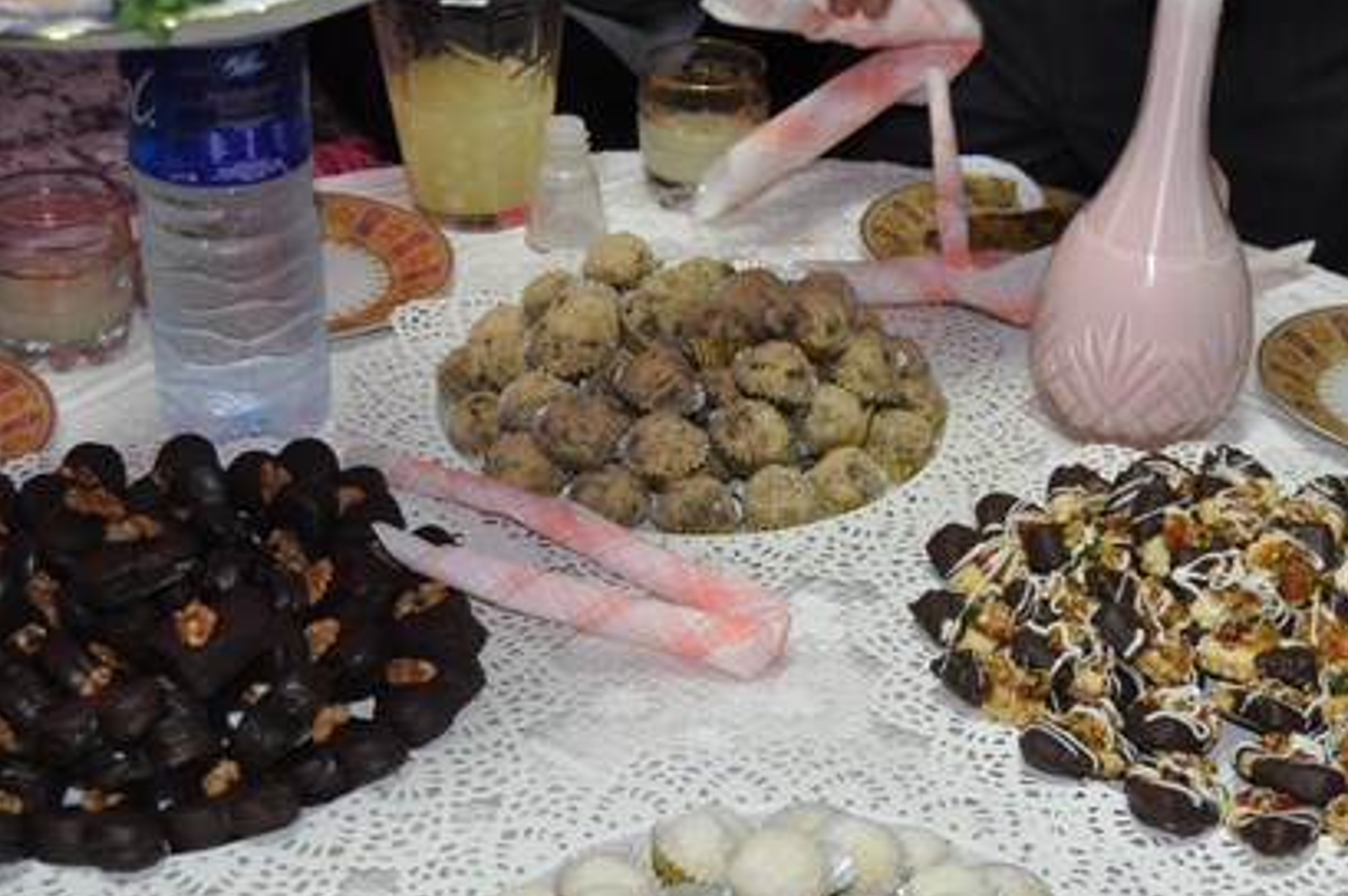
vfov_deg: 22.0
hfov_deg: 32.8
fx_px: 2282
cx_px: 840
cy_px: 670
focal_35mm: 61
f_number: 4
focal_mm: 26
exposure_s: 1/80
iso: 800
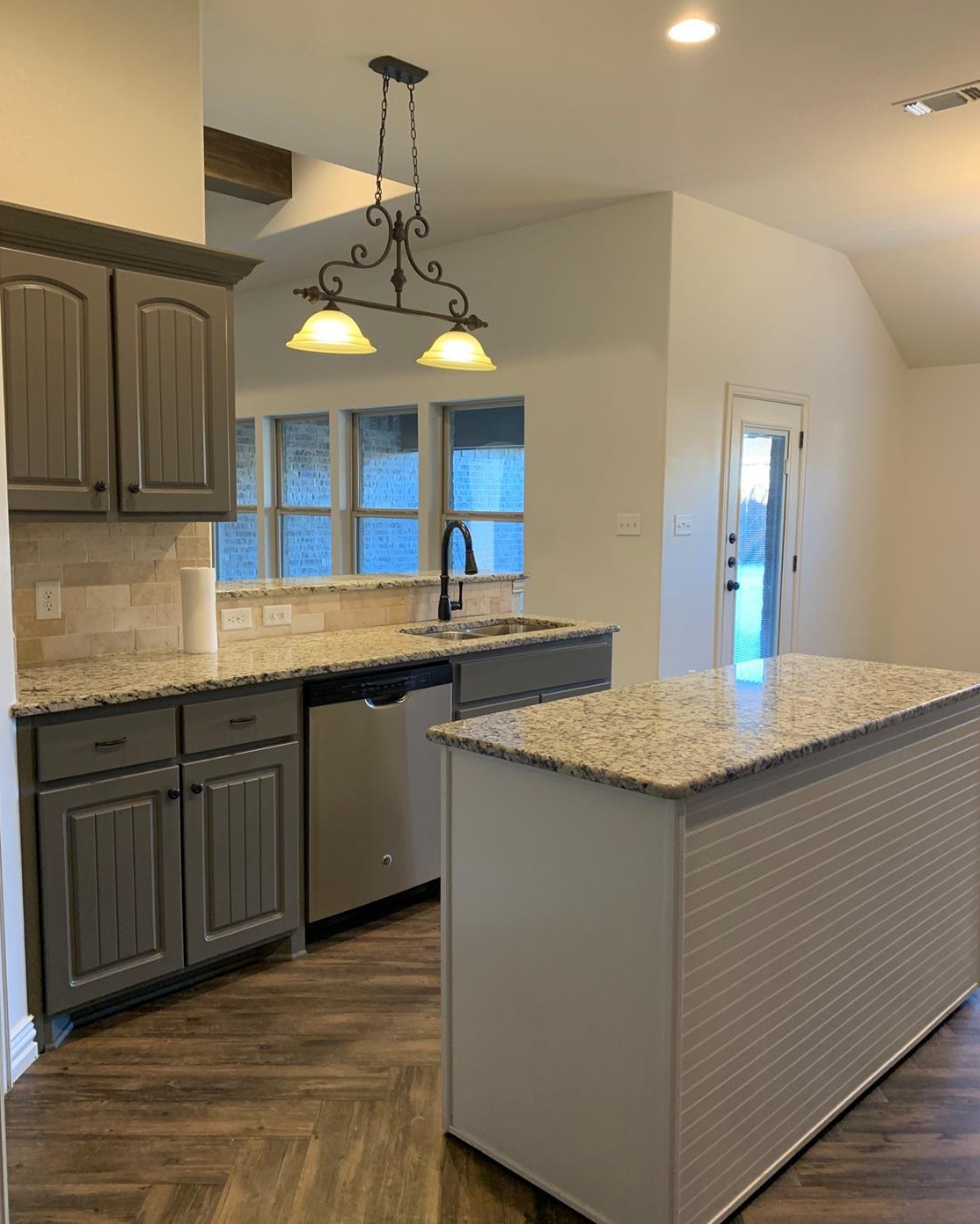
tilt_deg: -5.3
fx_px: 1015
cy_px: 618
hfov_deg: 51.5
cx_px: 503
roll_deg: -0.9
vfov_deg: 62.2
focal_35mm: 28
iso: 200
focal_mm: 4.25
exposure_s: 1/60
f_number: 1.8
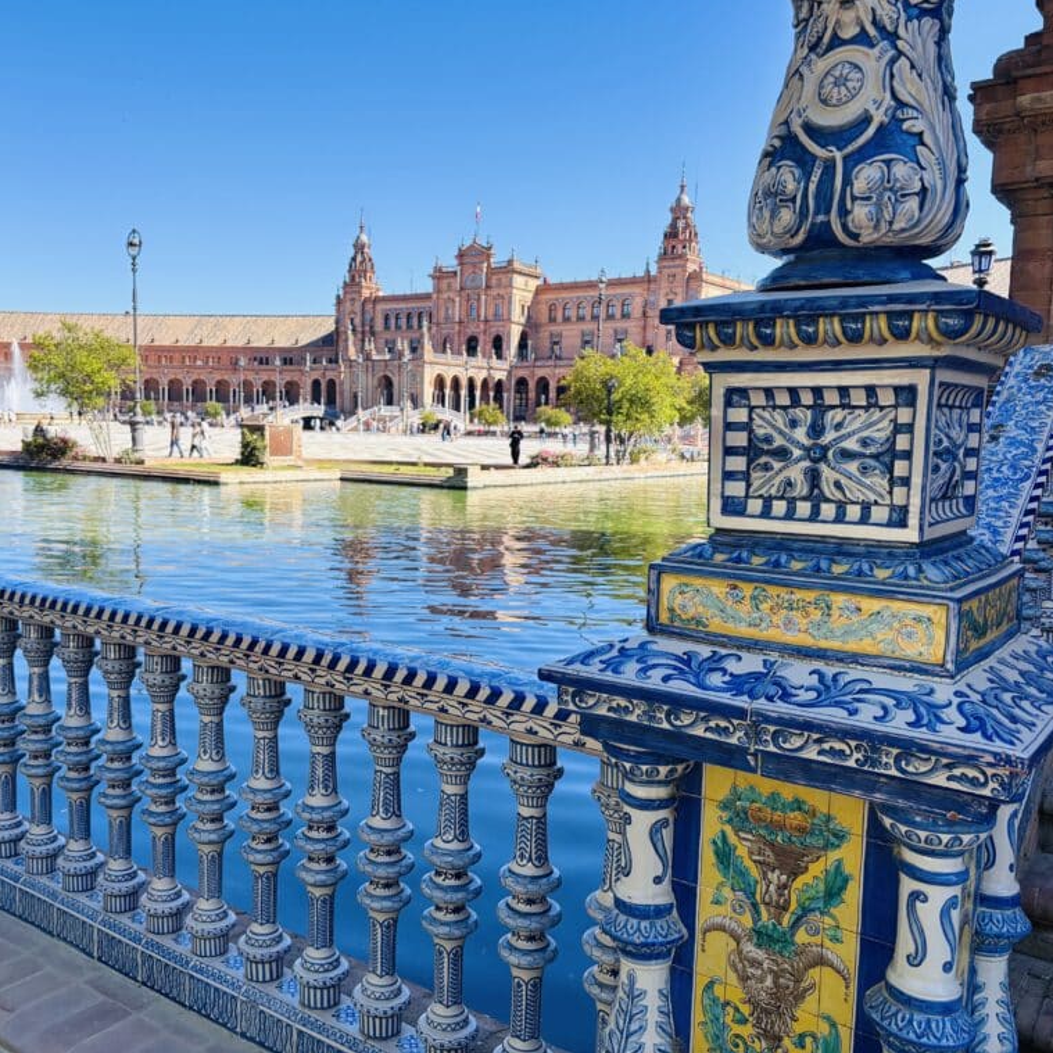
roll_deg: -1.1
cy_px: 522
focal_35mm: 31
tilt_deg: -6.3
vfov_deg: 52.5
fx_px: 1067
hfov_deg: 52.3
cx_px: 443
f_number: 1.6
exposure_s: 1/1590
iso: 50
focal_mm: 5.96
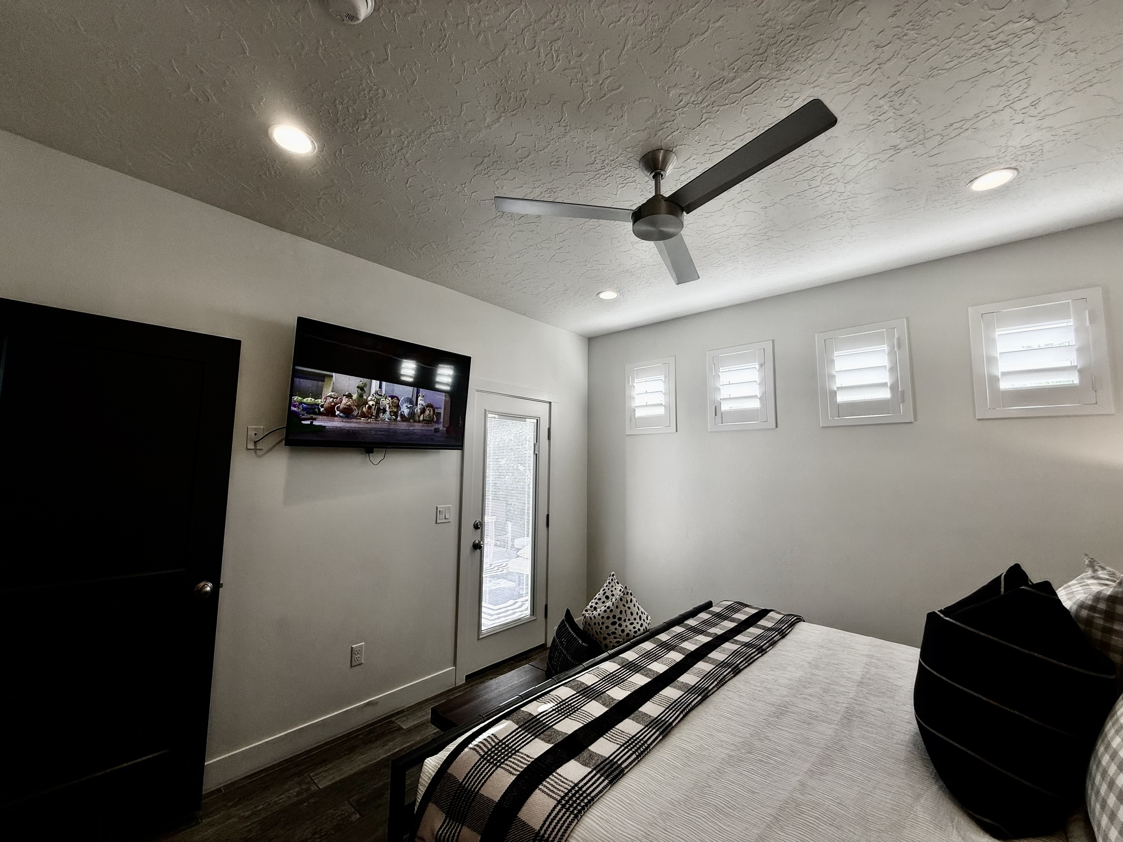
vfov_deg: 85.7
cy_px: 421
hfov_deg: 102.1
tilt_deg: +7.0
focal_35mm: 14
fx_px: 454
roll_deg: -0.7
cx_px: 562
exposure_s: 1/128
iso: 64
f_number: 2.2
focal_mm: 2.22
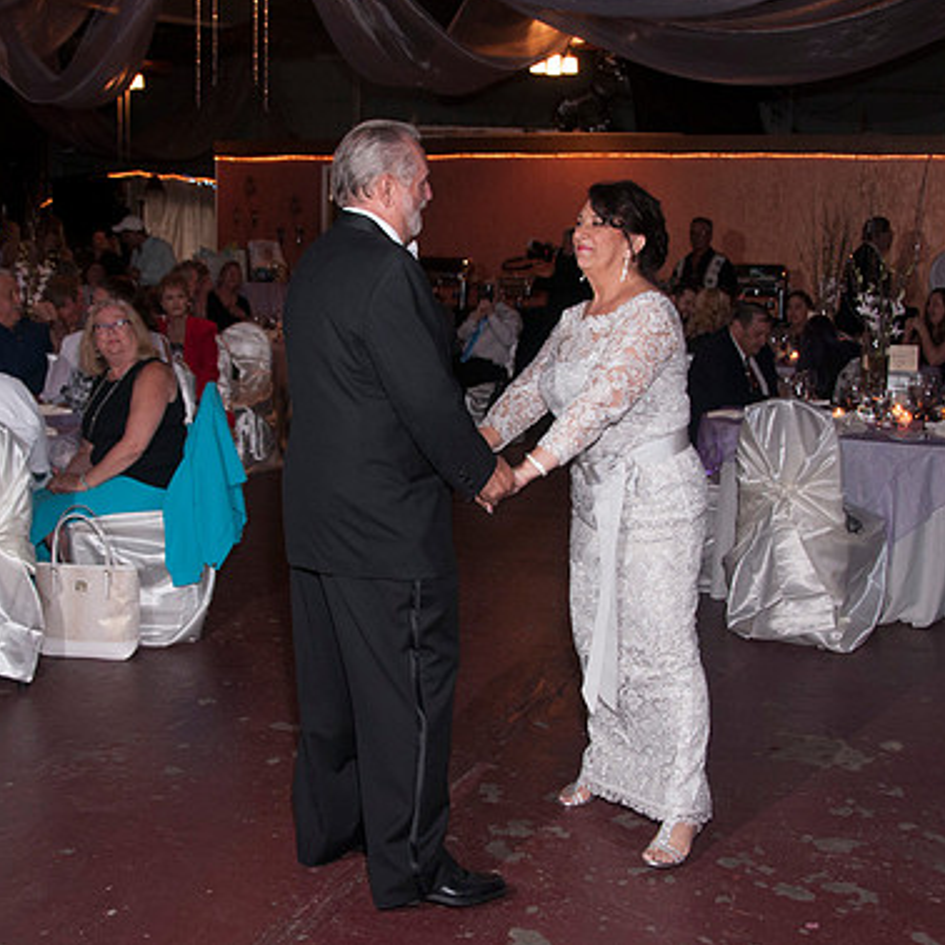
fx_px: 1328
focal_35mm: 43
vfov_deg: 39.2
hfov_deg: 39.1
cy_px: 466
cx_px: 438
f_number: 5.6
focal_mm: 20
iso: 400
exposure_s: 1/30
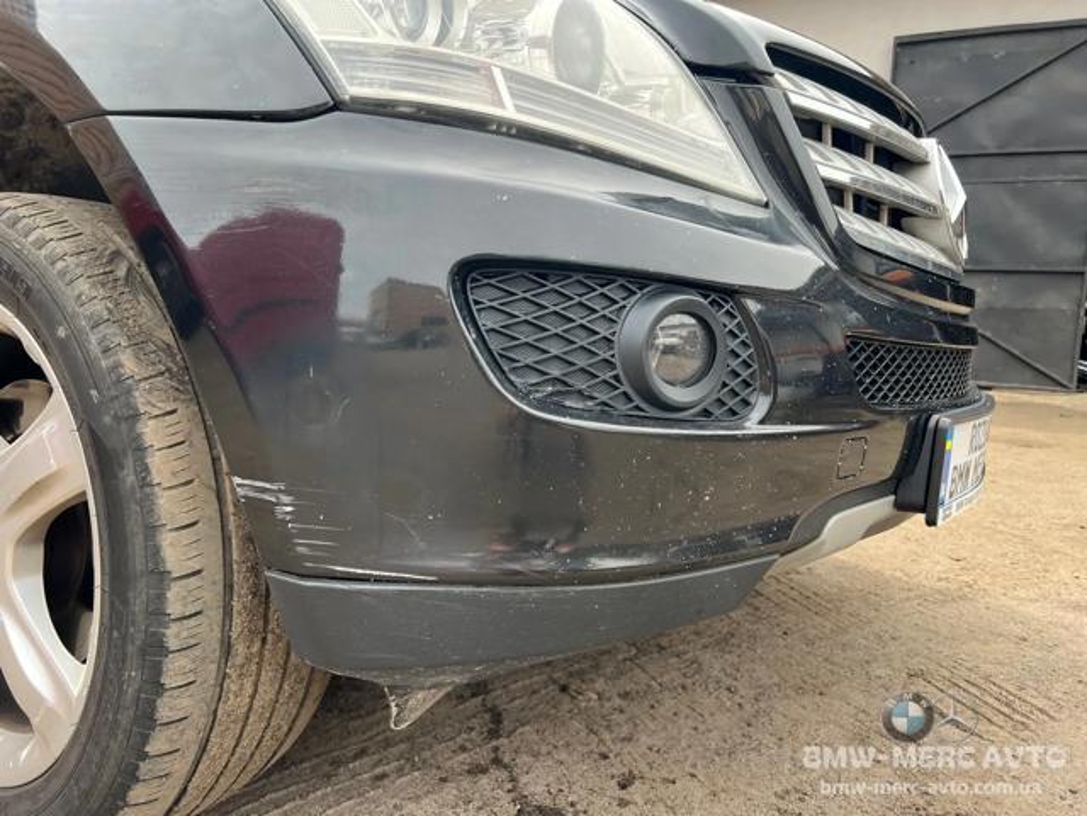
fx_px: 816
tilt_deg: -7.3
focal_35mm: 26
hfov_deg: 67.3
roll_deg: -1.8
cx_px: 544
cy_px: 408
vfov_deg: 53.1
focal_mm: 5.7
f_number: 1.5
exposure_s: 1/541
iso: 50
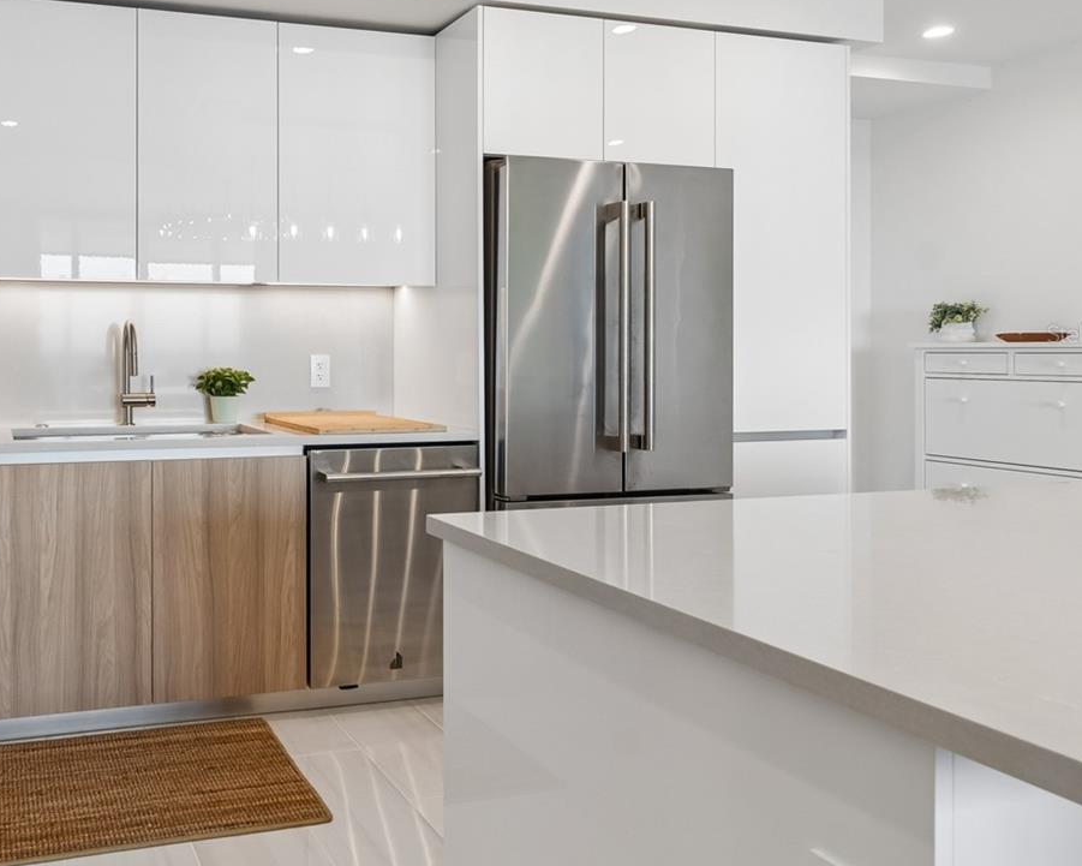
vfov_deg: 56.2
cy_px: 334
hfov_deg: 61.6
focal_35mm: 25
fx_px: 801
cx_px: 193
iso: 100
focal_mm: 10
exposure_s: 1/40
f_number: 7.1
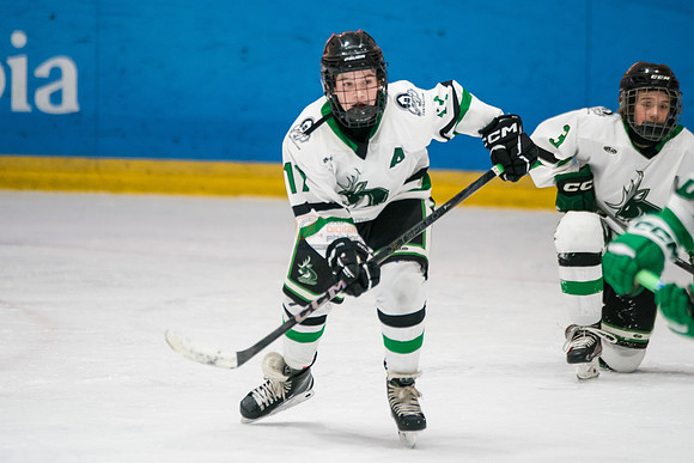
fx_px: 6860
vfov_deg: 3.9
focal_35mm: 356
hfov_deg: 5.8
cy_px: 191
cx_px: 347
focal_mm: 274
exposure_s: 1/1000
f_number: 3.2
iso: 3200
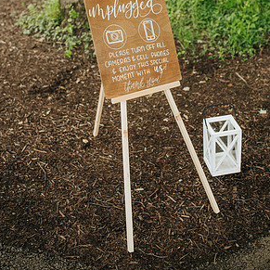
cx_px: 134
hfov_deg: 36.8
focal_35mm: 46
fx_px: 406
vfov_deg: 35.8
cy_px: 62
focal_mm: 35
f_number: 2.8
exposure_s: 1/250
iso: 400
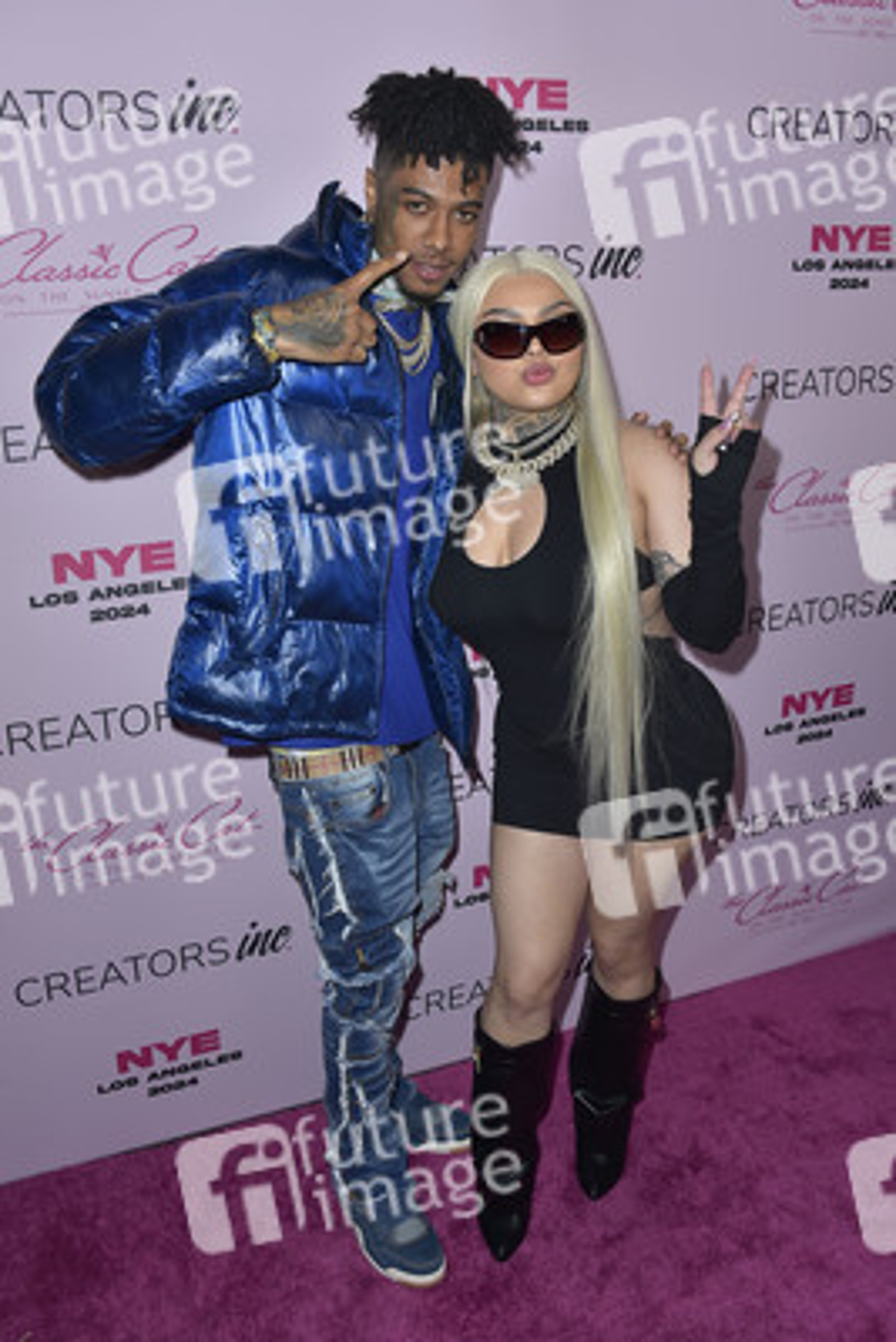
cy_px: 671
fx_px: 1194
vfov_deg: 58.7
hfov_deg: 41.1
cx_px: 448
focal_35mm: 32
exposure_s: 1/250
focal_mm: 32
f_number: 7.1
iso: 200
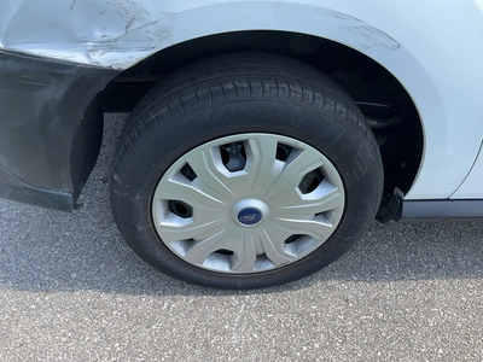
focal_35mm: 29
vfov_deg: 48.2
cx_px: 242
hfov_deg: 61.7
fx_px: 405
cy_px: 181
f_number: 1.8
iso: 25
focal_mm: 3
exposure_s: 1/362
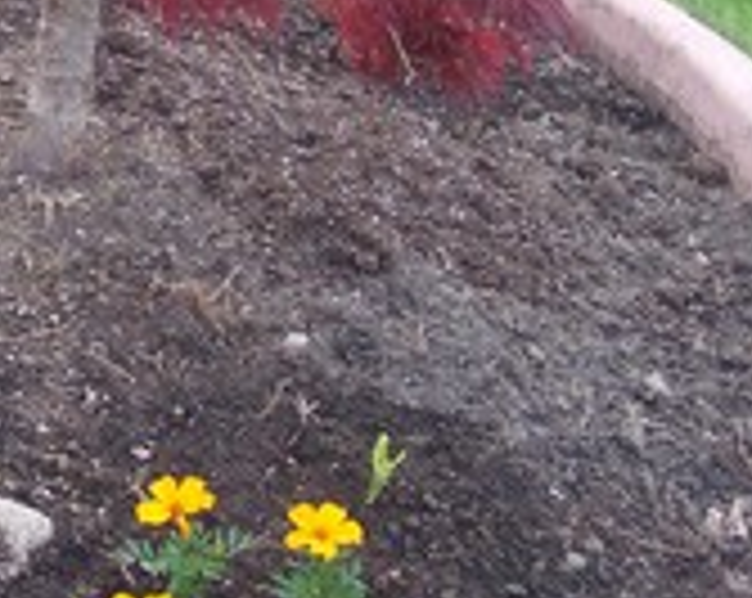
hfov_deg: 19.0
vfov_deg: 15.2
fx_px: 2177
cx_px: -27
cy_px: -67
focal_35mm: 98
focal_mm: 8
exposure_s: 1/180
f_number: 2.8
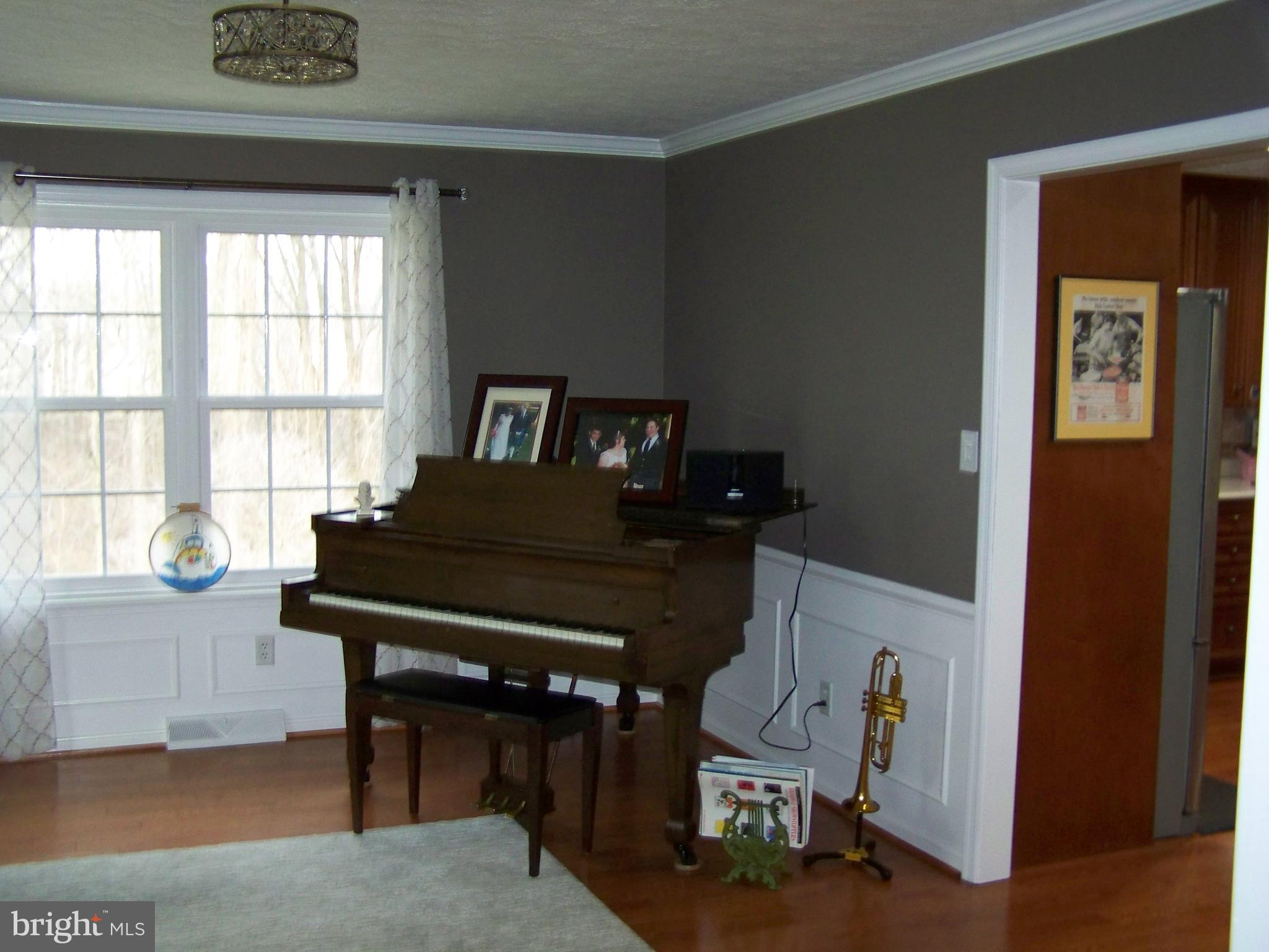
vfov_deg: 37.7
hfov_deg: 49.0
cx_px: 634
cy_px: 476
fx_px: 1393
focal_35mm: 38
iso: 200
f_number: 2.8
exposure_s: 1/30
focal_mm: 6.3
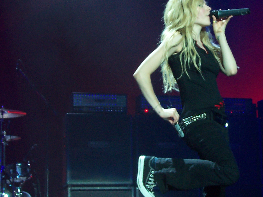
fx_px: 737
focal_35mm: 97
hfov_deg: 20.0
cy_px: 92
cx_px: 205
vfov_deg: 15.2
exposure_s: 1/45
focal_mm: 8.6
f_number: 3.4
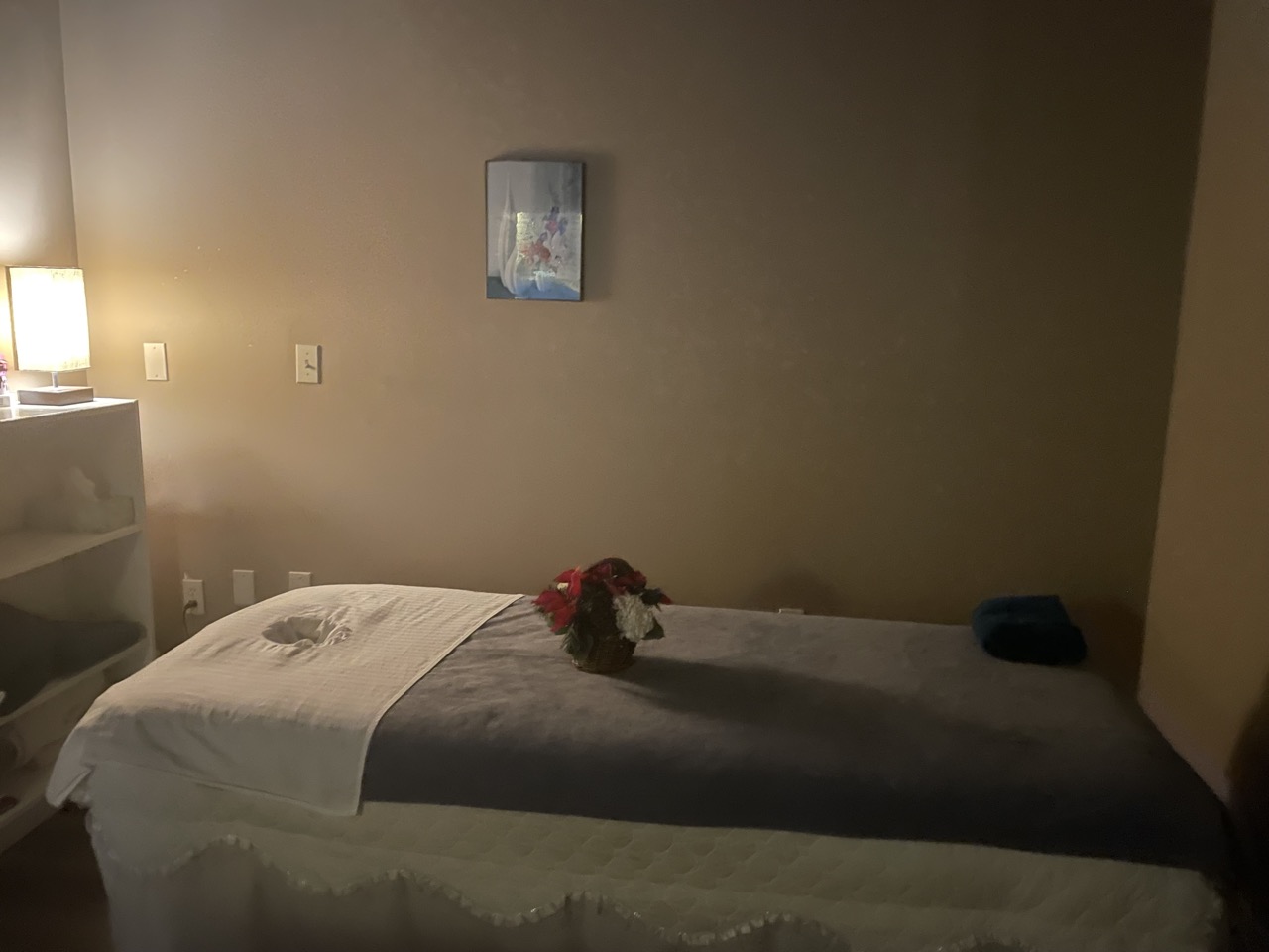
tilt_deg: -9.4
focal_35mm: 26
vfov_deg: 53.1
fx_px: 953
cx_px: 634
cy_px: 476
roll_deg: -0.8
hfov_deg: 67.3
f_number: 1.6
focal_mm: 4.2
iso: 640
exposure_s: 1/8
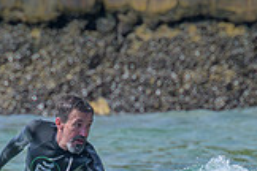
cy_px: 191
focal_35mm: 2856
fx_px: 20387
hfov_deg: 0.7
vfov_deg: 0.5
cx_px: 136
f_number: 11
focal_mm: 800
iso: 800
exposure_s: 1/2000
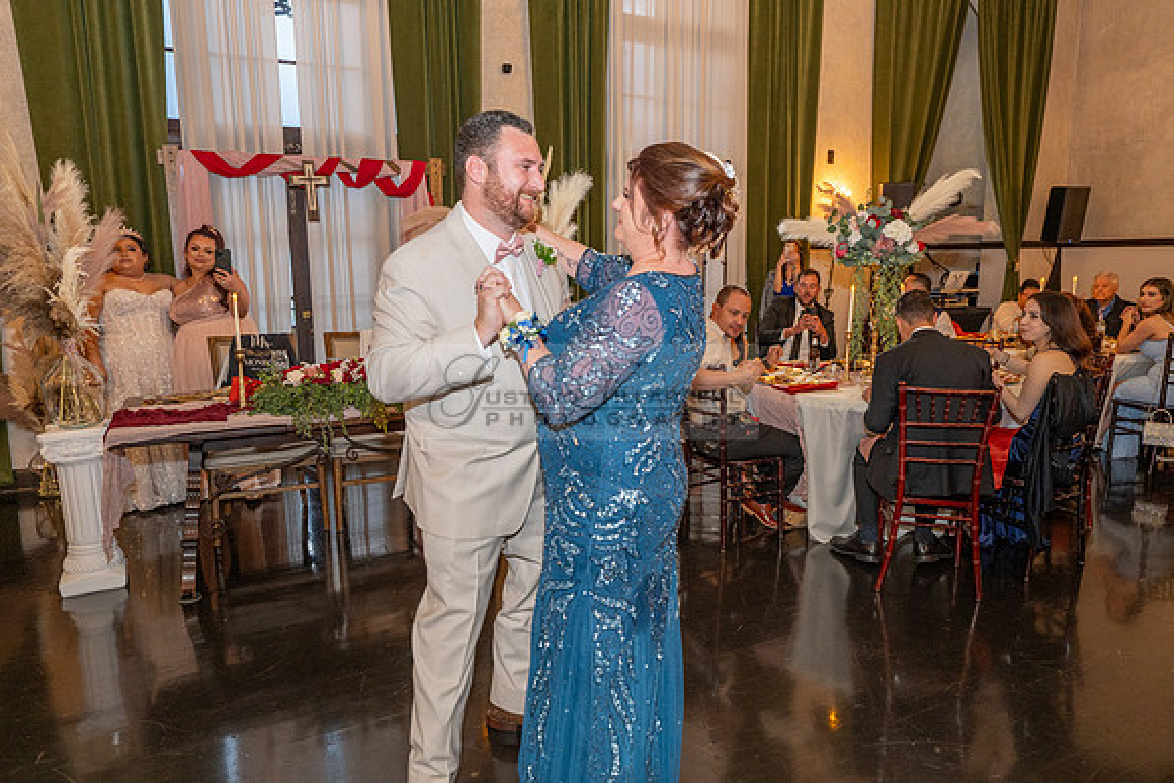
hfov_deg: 73.7
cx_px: 587
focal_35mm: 24
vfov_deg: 53.2
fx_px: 783
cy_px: 392
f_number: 2.8
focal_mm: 24
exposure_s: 1/160
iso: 1600
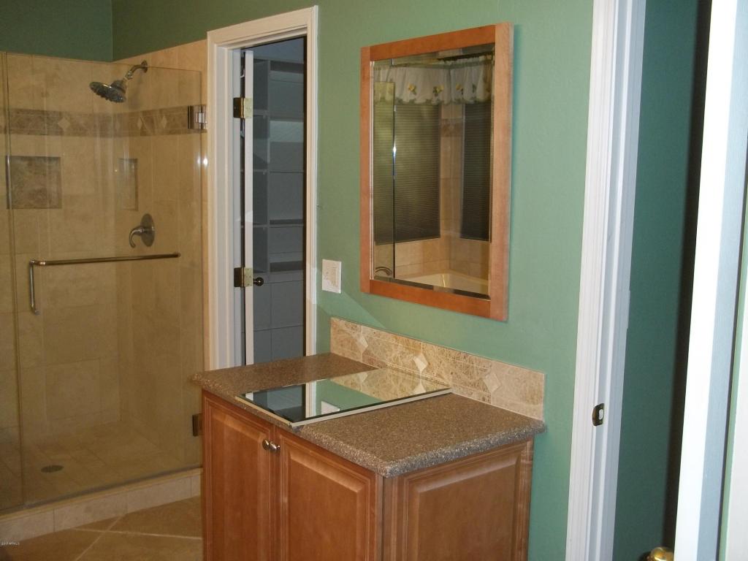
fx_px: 778
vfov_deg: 39.7
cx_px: 374
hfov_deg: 51.4
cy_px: 280
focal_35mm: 36
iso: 160
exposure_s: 1/30
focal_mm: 6.5
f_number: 3.1
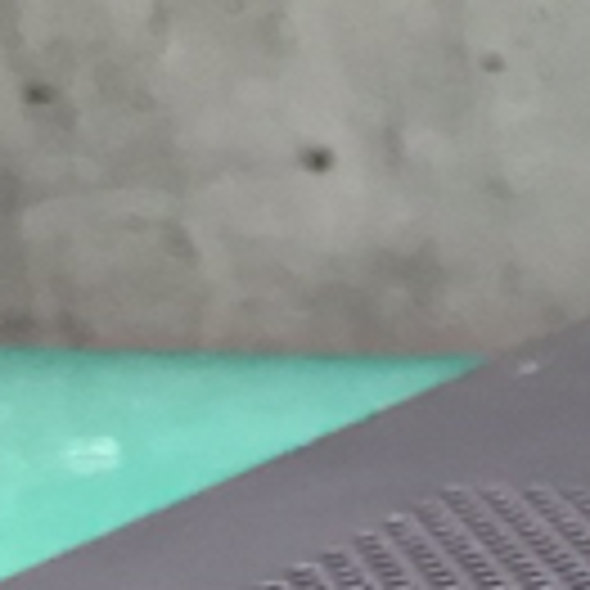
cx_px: 1567
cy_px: 1200
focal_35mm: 178
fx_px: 3432
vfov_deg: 9.2
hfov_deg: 8.6
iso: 100
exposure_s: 1/15
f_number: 1.8
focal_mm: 3.99
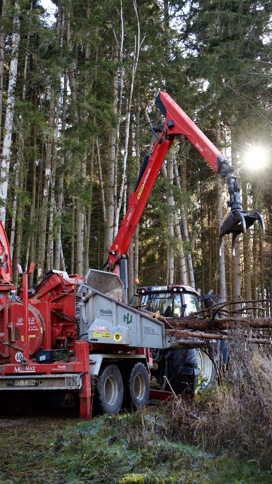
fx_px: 641
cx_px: 117
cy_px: 244
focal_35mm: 50
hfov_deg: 23.9
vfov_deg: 41.3
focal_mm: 47
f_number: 4
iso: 250
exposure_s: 1/160
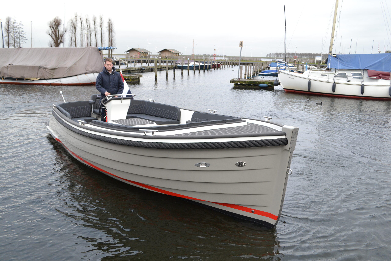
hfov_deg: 61.9
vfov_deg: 43.6
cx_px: 196
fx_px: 326
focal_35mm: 30
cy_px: 130
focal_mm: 20
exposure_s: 1/125
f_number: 5.6
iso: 320
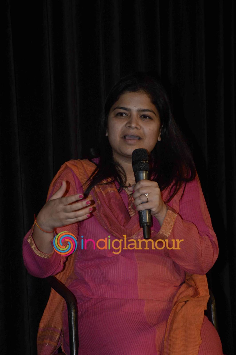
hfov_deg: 8.7
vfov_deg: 13.1
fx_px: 1551
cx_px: 118
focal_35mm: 158
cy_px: 178
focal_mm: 105
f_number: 7.1
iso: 800
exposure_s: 1/160
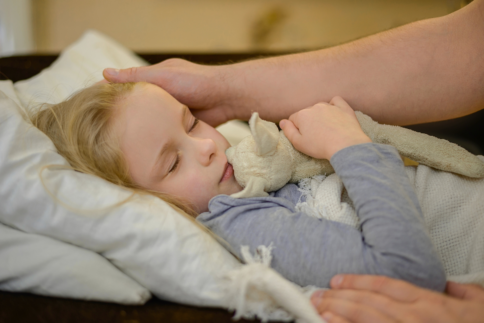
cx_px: 242
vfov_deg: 27.0
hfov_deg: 39.6
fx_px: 672
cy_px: 162
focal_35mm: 50
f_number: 1.8
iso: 400
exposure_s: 1/200
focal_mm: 50
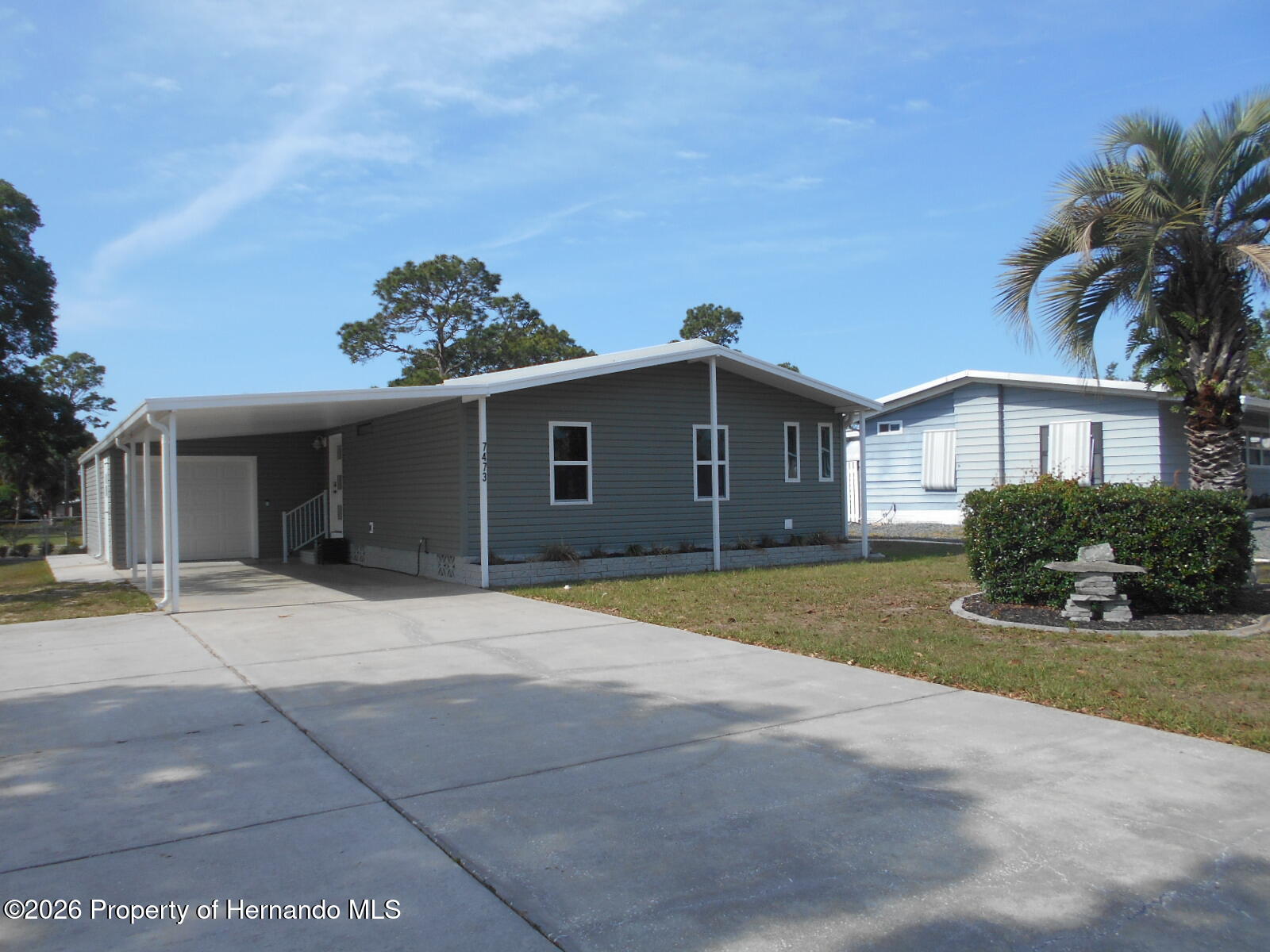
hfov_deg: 67.3
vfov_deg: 53.1
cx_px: 635
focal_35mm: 26
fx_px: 954
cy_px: 476
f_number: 3.2
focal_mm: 4.6
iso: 80
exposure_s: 1/1000
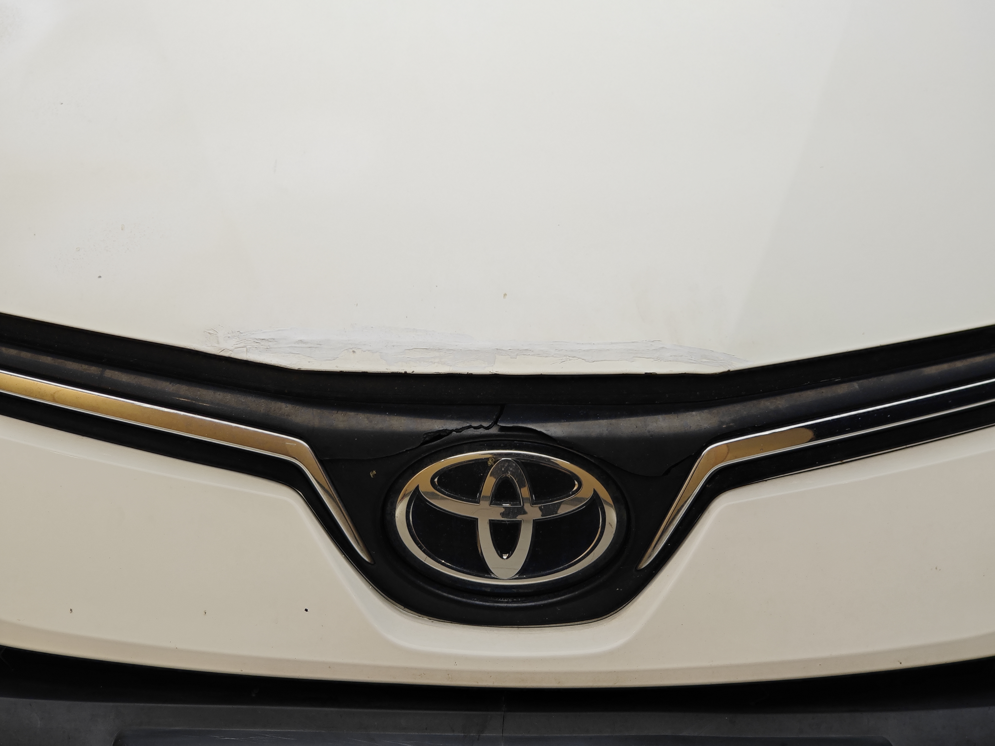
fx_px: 2156
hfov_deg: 26.0
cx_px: 498
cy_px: 373
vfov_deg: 19.6
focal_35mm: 75
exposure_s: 1/100
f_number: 1.8
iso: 80
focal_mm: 9.87
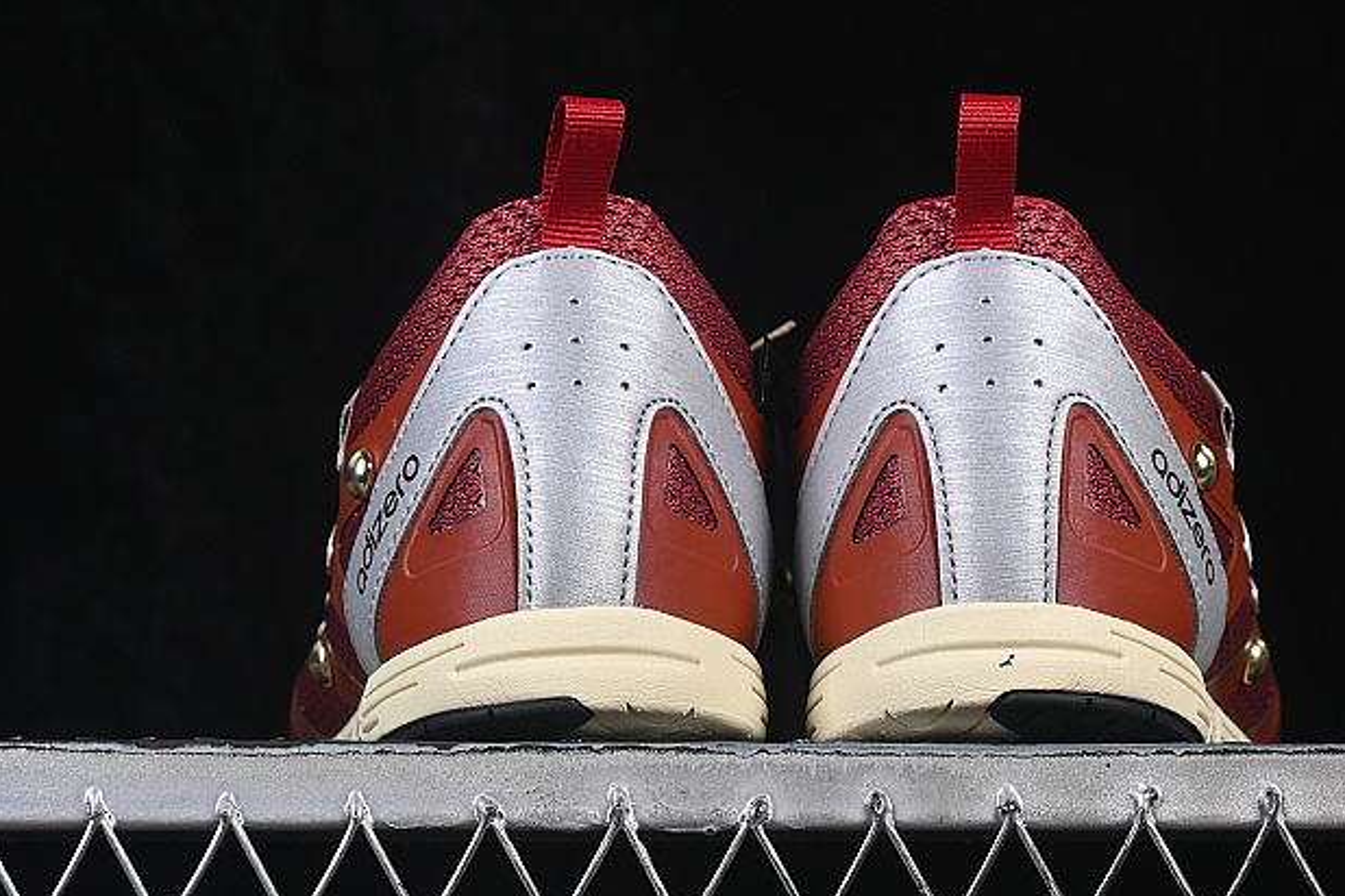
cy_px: 259
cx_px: 818
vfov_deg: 10.5
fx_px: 4894
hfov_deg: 15.6
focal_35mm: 131
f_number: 8
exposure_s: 1/80
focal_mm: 50
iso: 160
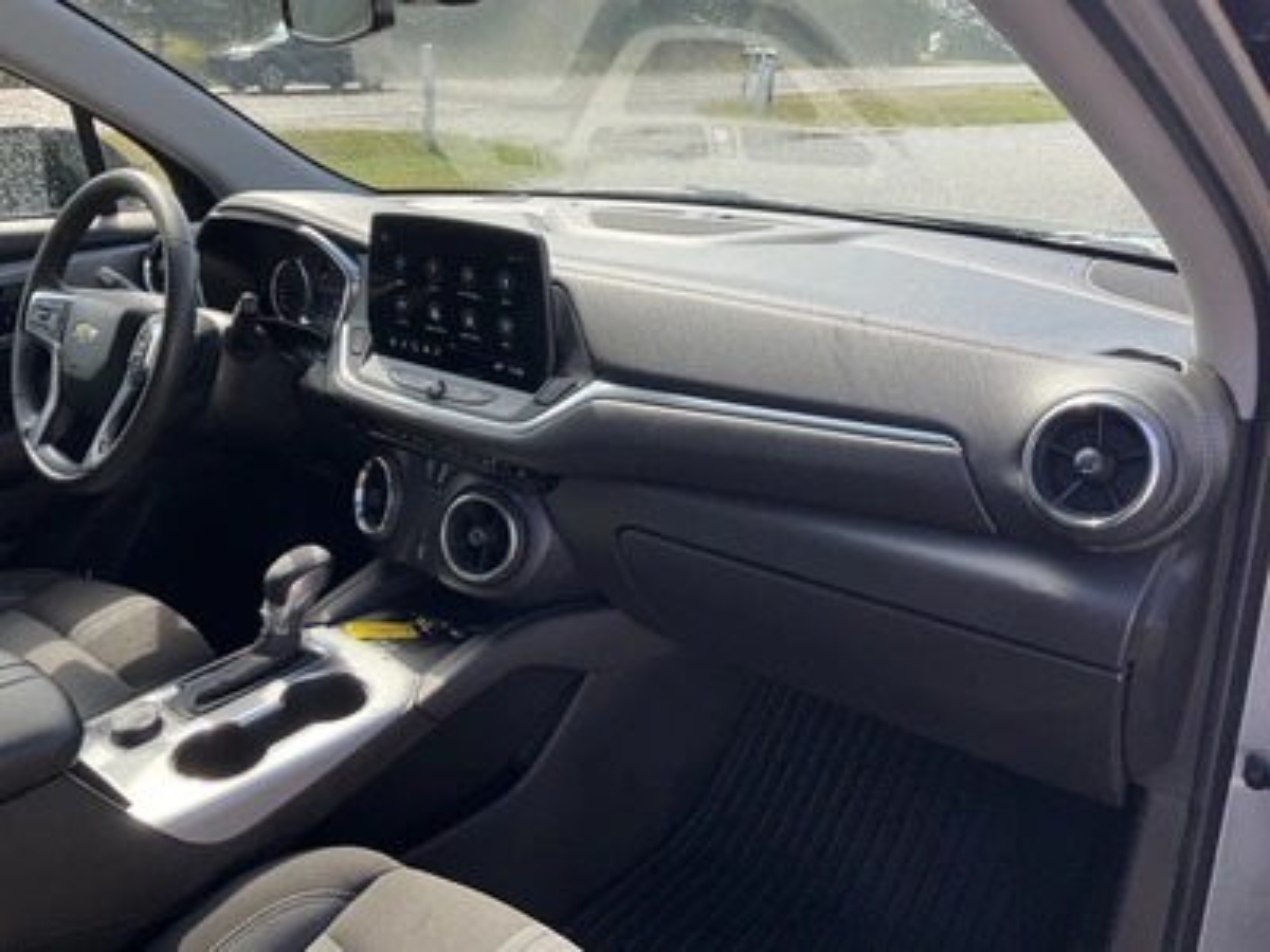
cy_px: 476
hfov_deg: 61.7
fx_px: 1064
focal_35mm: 29
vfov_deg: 48.2
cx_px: 635
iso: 20
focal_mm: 3
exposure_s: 1/235
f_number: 1.8
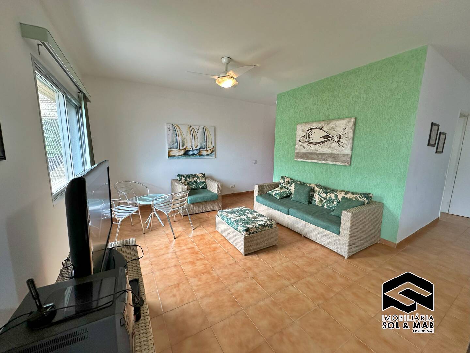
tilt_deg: -9.0
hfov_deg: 102.1
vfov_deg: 85.7
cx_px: 235
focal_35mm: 14
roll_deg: -1.0
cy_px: 176
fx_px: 190
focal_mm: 2.22
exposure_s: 1/120
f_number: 2.2
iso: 160
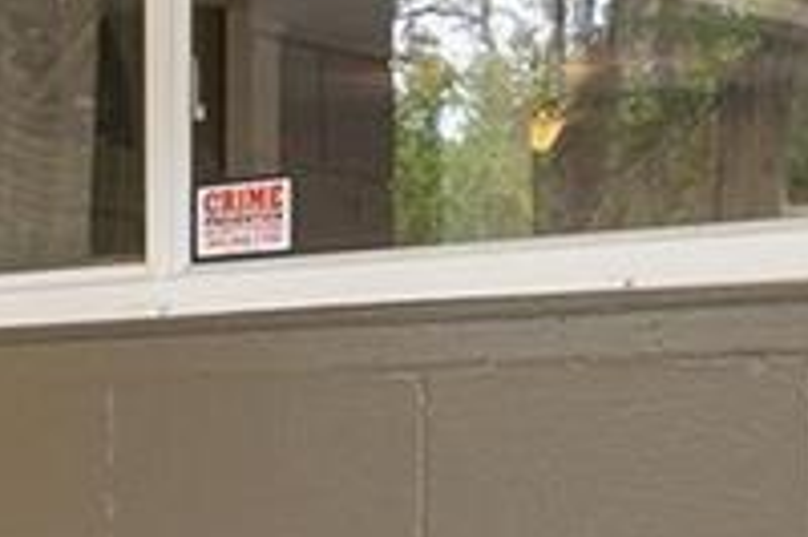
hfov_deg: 17.3
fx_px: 2512
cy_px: 468
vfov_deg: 12.1
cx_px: -210
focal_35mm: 112
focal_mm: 14
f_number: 7.1
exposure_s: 1/60
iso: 400
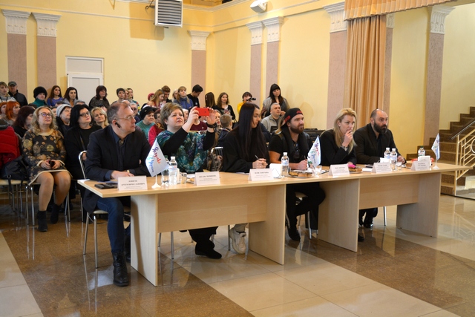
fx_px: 515
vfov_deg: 34.2
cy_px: 158
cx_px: 238
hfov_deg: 49.5
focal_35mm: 39
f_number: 4
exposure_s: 1/40
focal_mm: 26
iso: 400
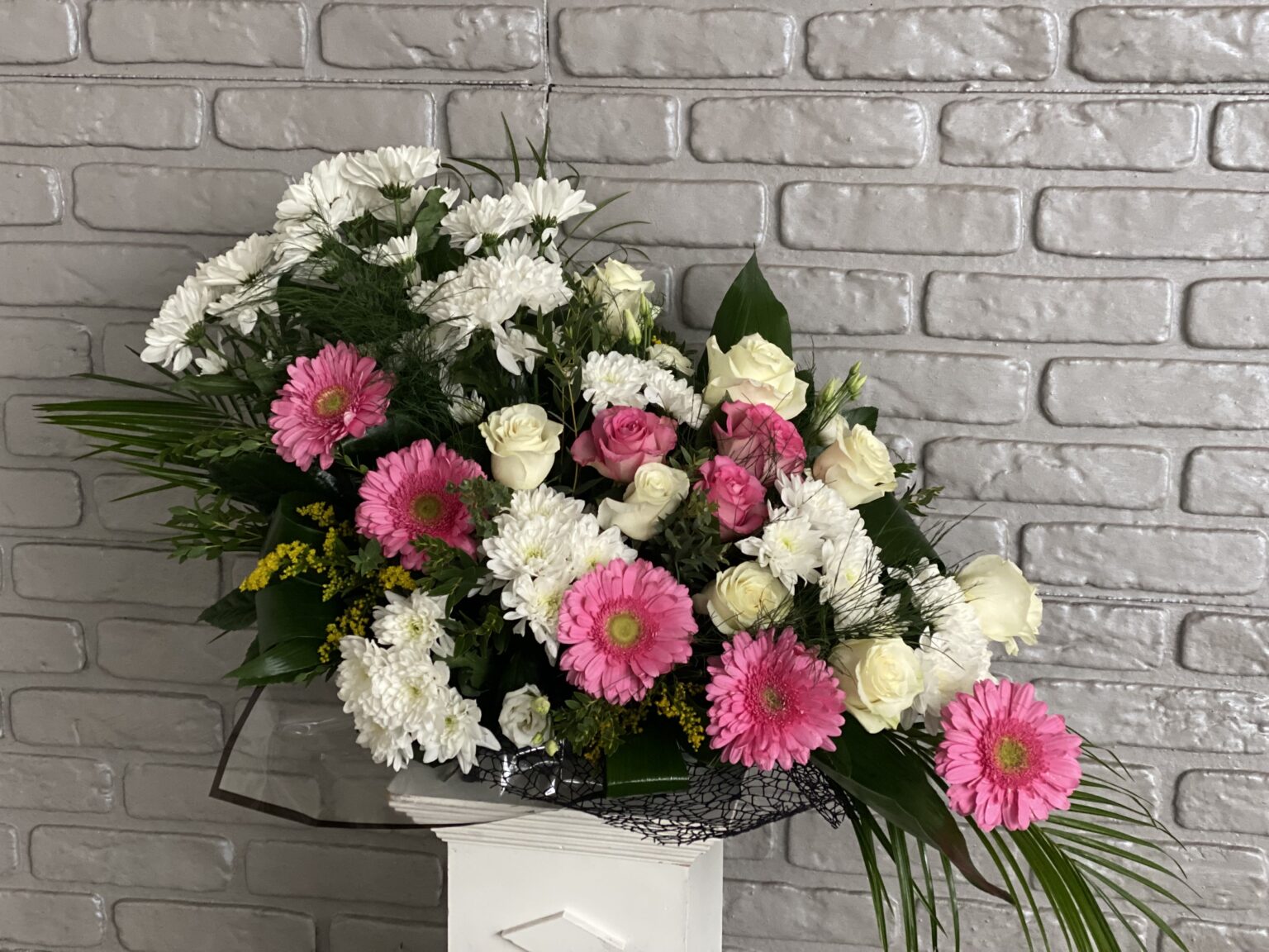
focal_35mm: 52
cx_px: 634
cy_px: 476
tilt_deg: -13.1
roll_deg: +0.0
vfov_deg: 28.0
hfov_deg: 36.8
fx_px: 1906
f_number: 2
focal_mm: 6
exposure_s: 1/25
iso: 320
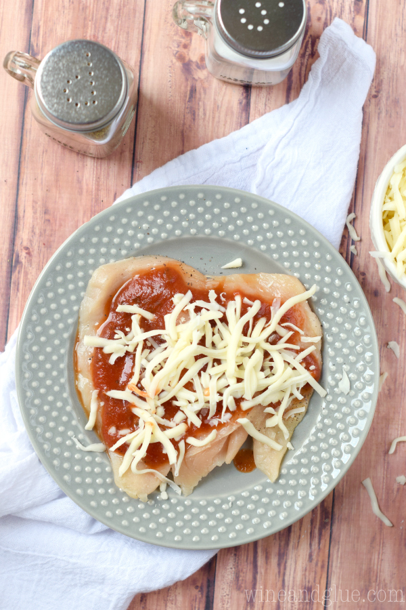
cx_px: 203
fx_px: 1269
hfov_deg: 18.2
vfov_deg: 27.0
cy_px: 305
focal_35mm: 75
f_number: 3.5
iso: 320
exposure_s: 1/800
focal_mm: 50
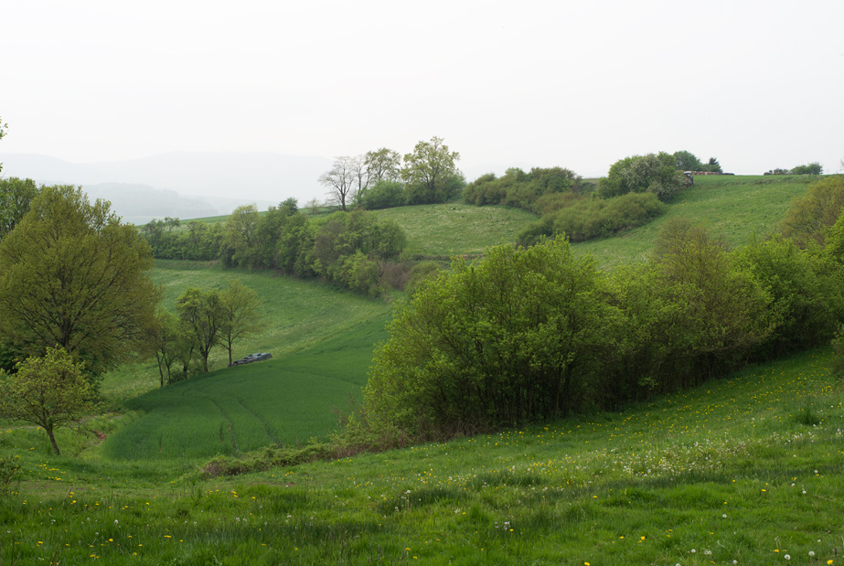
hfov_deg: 32.8
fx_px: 1433
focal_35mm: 61
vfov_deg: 22.3
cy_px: 263
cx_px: 402
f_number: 5.6
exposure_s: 1/200
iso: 100
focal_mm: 55
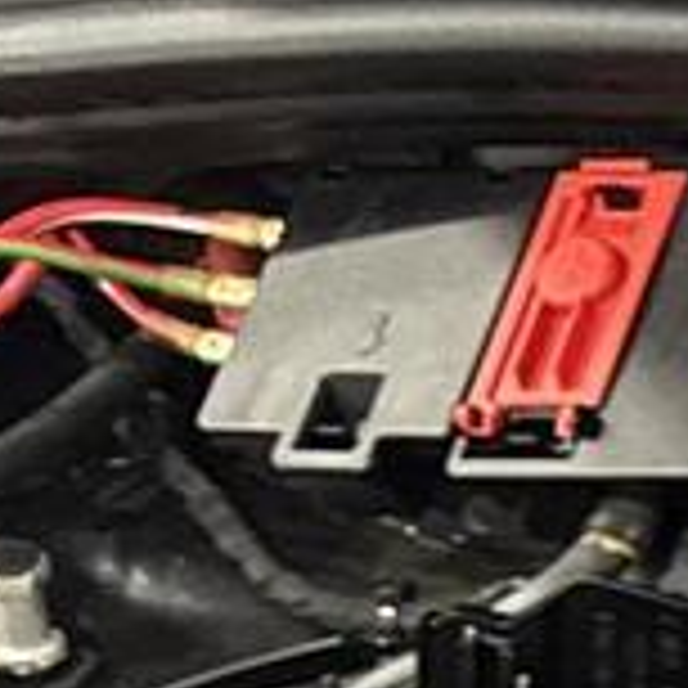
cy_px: 1443
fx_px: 4497
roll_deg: +2.2
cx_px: 2703
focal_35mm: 200
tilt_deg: -40.3
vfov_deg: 8.3
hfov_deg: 6.9
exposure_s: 1/50
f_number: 1.78
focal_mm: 6.76
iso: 250
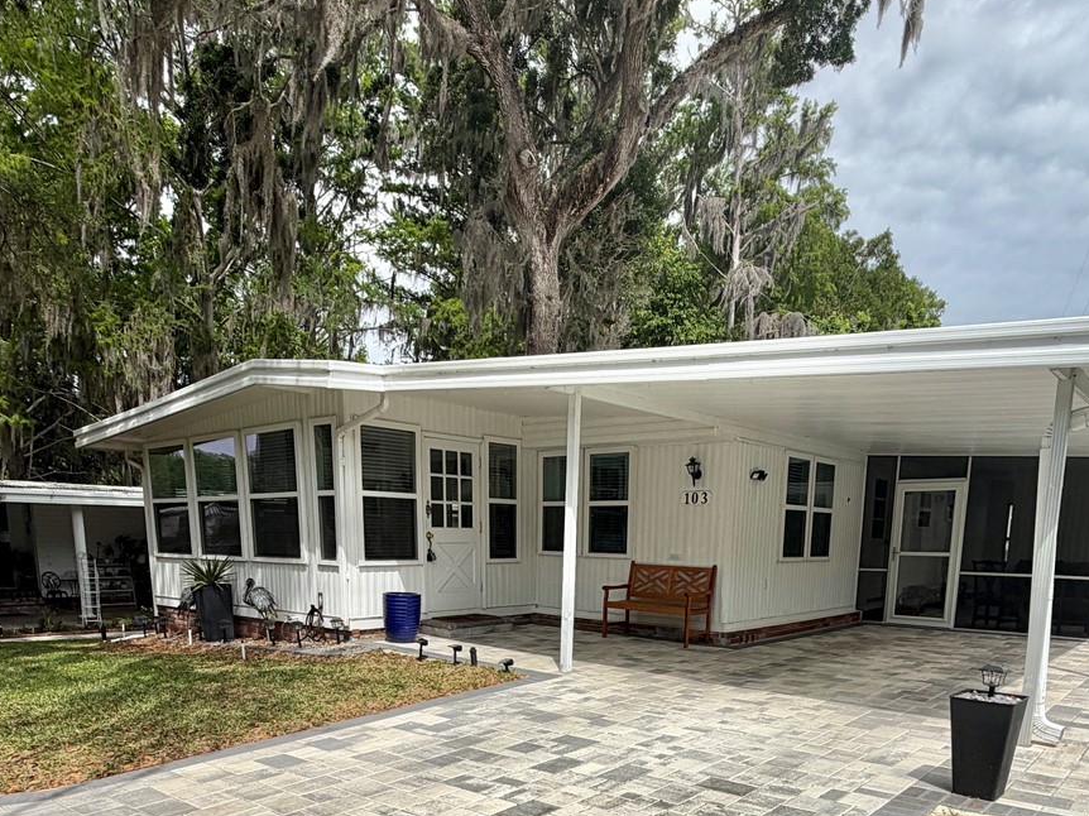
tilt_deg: -9.7
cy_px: 688
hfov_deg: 67.3
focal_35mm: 26
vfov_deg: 49.0
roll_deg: -0.8
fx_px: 818
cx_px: 577
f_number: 2.2
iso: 20
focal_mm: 2.22
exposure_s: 1/1211
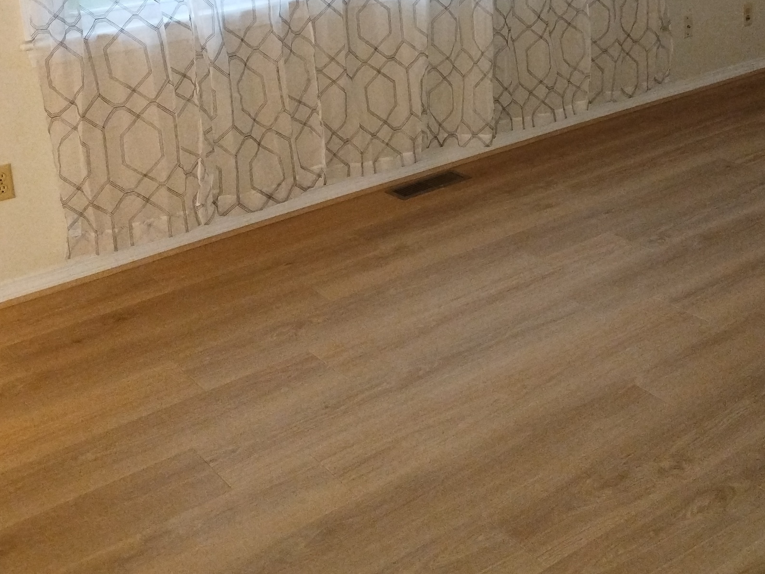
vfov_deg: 29.2
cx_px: 492
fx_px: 1061
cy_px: 73
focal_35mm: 48
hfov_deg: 39.3
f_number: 1.7
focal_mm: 4.71
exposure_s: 1/25
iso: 603
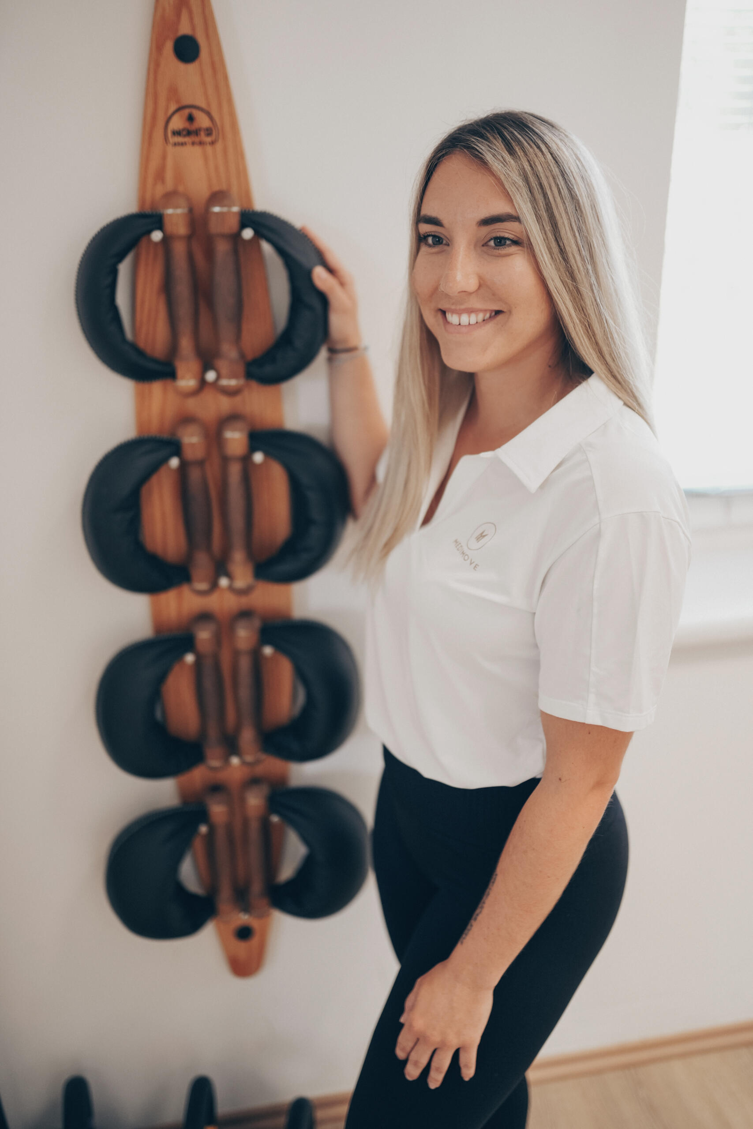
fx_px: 1098
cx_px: 376
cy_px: 564
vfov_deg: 54.4
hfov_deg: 37.9
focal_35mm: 35
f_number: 1.4
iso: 320
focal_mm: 35
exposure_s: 1/160
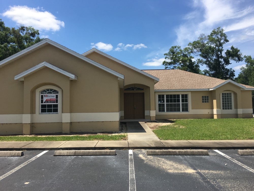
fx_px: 213
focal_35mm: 29
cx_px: 127
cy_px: 96
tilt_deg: +4.1
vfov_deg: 48.2
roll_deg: +2.6
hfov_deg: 61.7
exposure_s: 1/1603
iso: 25
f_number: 2.2
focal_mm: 4.15
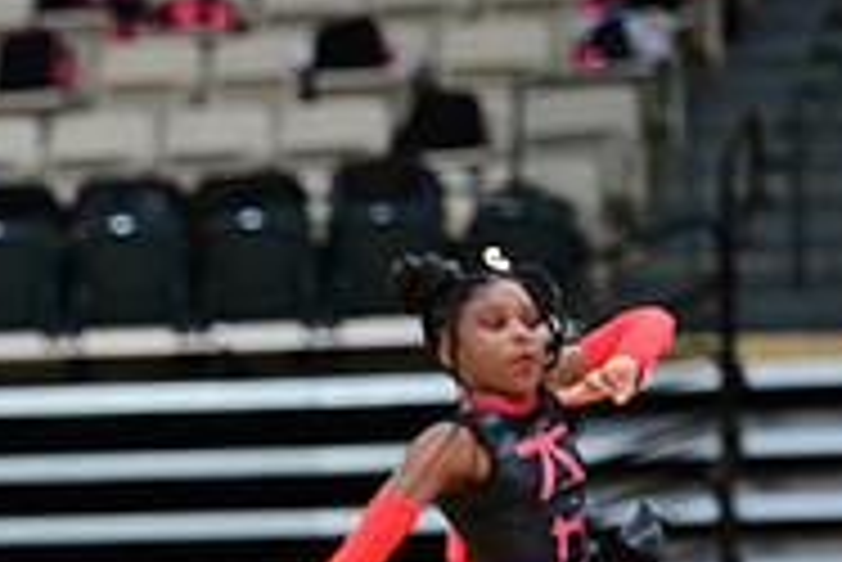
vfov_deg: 4.0
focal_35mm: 341
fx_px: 7982
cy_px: 827
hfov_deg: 6.0
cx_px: -306
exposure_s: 1/1000
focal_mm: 110
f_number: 3.2
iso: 6400
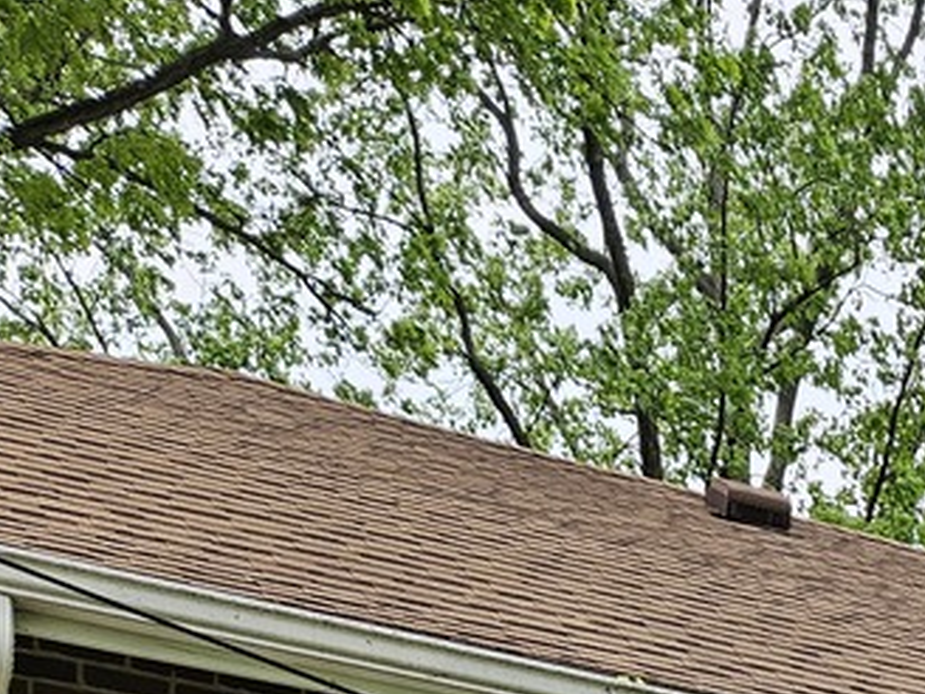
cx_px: 1314
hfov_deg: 17.8
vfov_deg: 12.6
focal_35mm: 101
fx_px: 2699
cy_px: 1459
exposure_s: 1/284
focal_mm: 5.4
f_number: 1.8
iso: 25
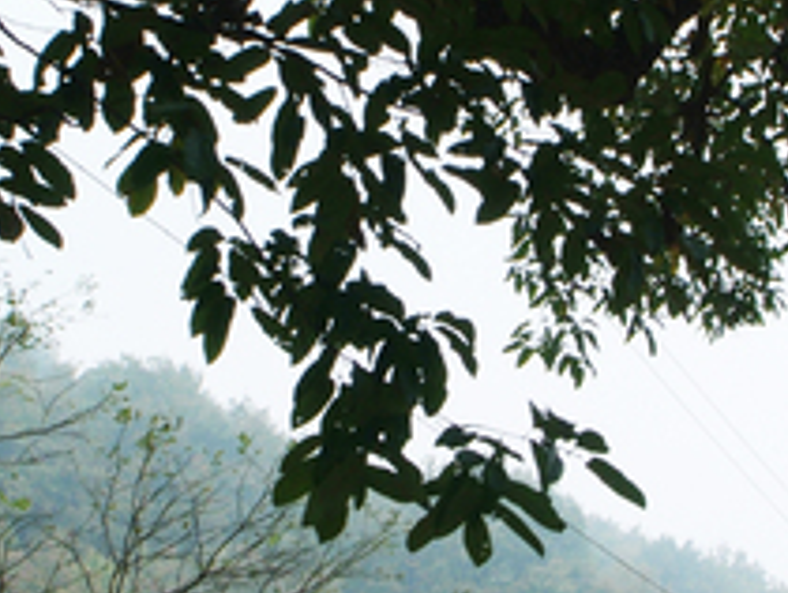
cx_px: 625
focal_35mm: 96
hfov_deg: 20.2
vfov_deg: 15.2
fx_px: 2188
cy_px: 544
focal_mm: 20
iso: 200
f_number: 11
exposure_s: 1/90
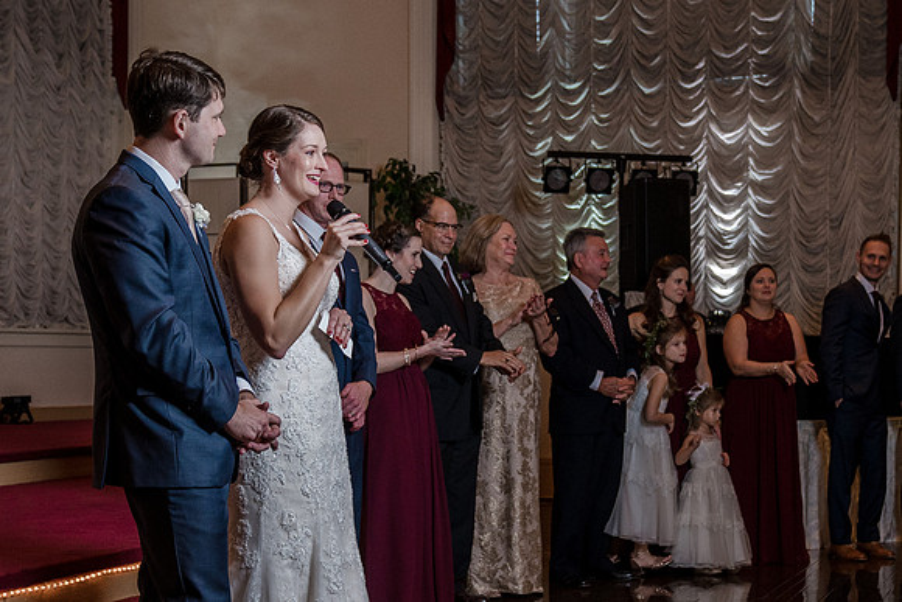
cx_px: 531
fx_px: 1506
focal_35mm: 60
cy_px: 410
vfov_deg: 22.5
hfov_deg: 33.3
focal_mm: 34
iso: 2000
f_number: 4
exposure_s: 1/100
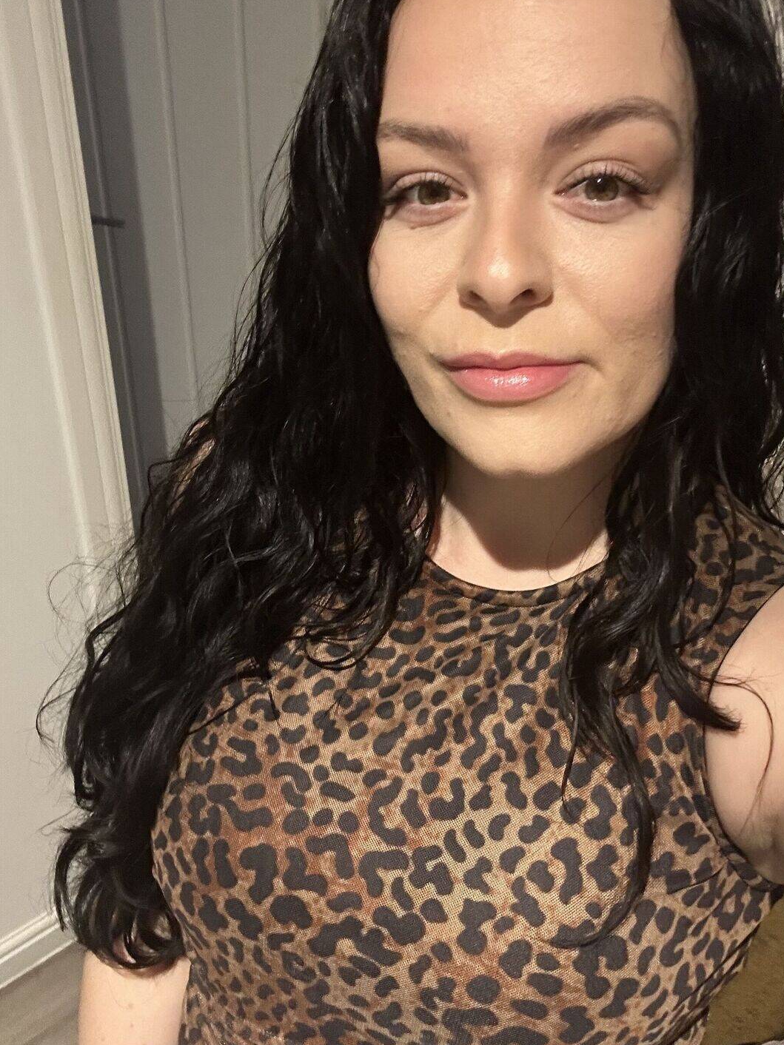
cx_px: 396
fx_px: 1027
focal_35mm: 34
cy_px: 454
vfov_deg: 53.8
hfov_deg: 41.8
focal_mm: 2.69
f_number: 1.9
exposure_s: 1/50
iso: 250
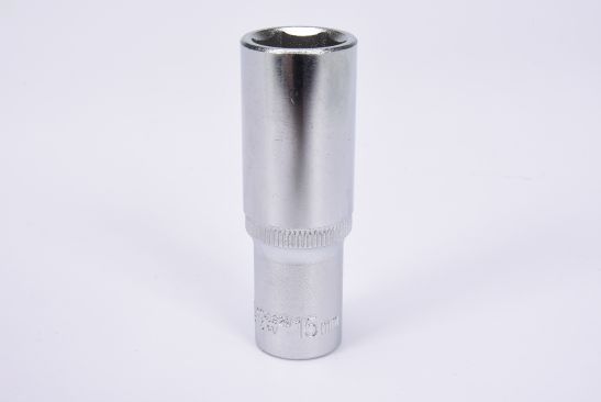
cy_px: 201
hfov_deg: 27.0
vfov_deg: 18.2
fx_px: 1253
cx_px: 300
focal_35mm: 75
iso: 250
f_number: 18
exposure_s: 1/125
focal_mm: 50
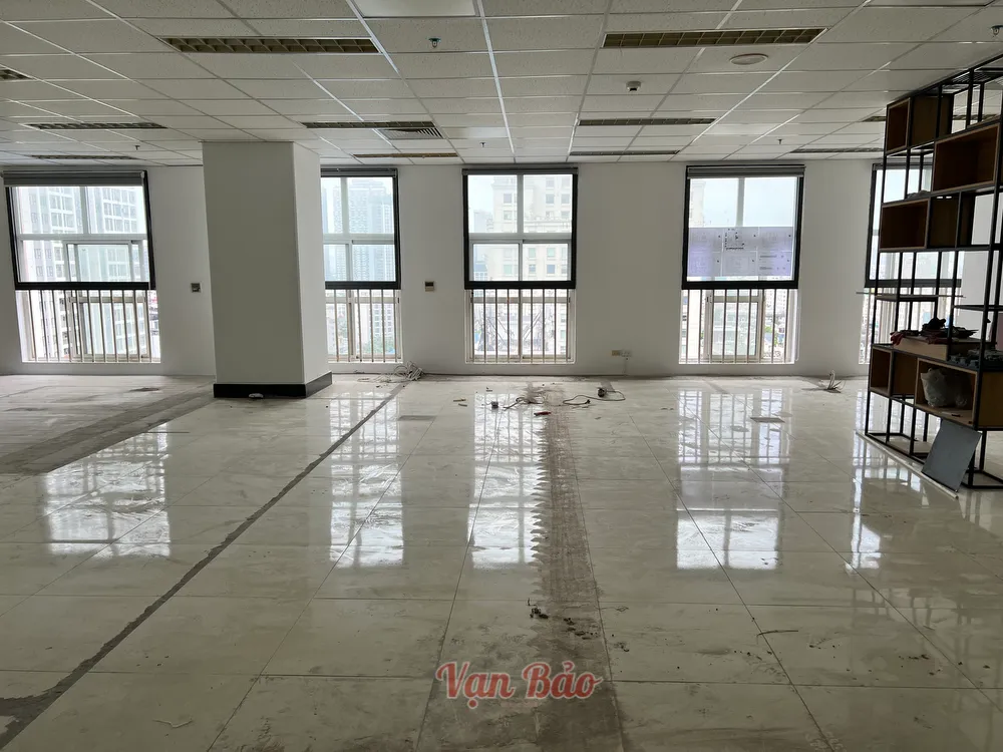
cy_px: 376
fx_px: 753
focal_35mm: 26
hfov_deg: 67.3
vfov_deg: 53.1
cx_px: 502
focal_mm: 5.7
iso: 50
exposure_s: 1/552
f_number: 1.5
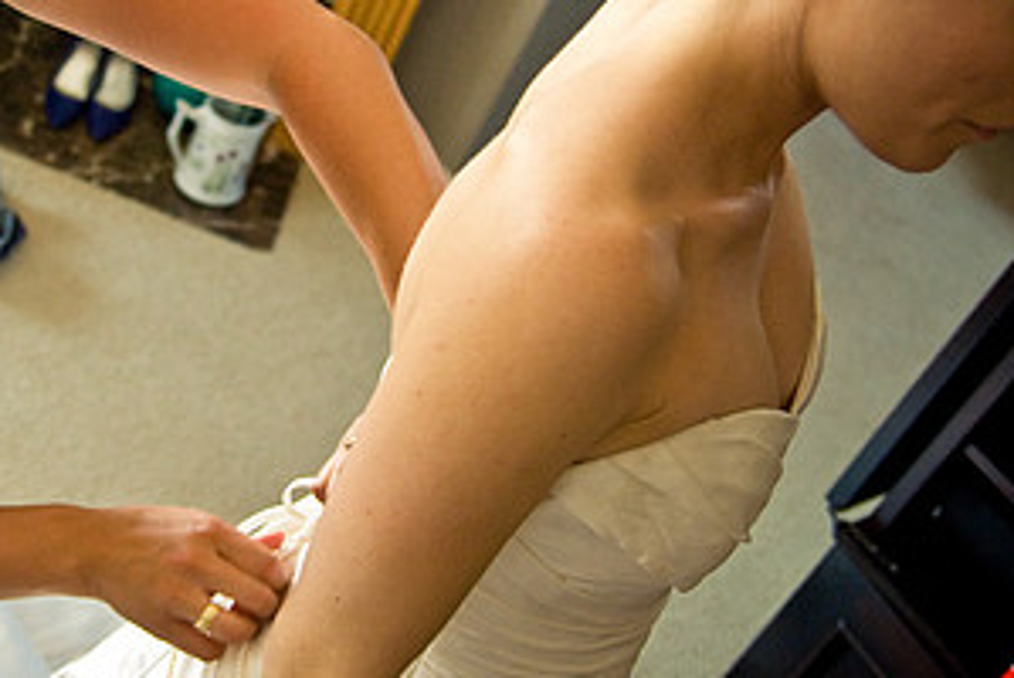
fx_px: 1804
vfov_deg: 21.2
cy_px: 251
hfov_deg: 30.9
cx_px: 275
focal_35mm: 64
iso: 800
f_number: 2.8
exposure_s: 1/60
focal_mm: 22
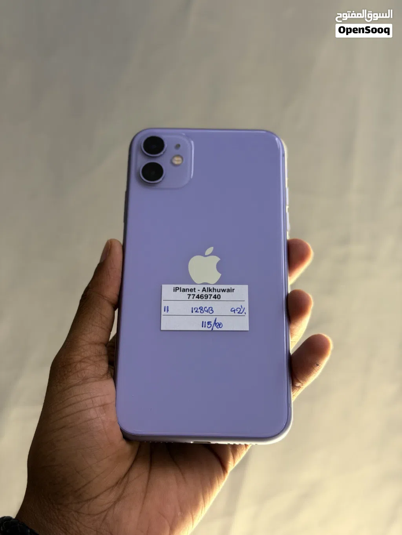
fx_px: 743
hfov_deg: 30.3
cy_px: 268
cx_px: 201
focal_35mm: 48
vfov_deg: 39.7
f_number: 1.78
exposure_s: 1/97
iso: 100
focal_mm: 6.76
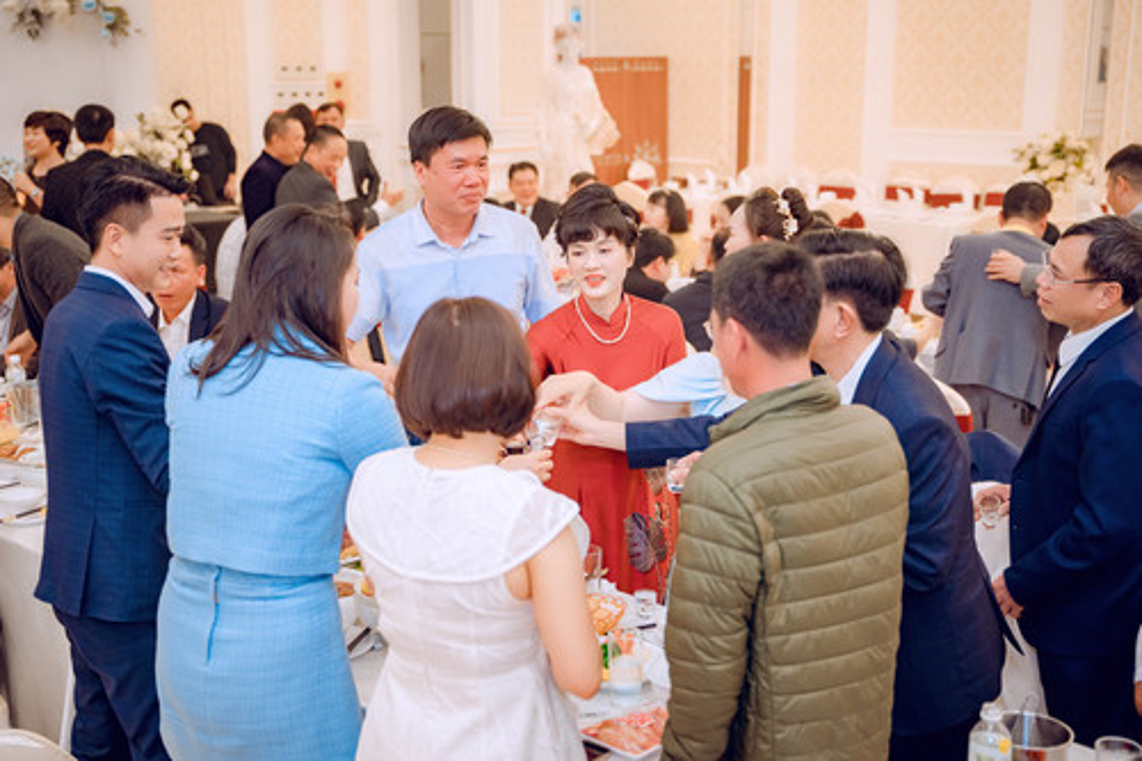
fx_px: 1522
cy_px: 380
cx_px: 571
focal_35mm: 48
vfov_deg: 28.1
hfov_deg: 41.1
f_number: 2.8
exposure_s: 1/160
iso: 800
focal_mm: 48
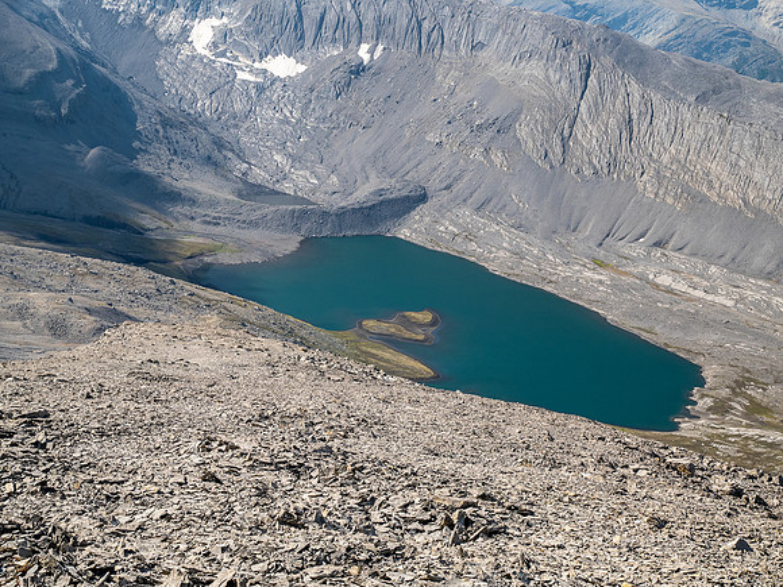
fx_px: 1448
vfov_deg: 22.9
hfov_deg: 30.3
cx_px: 392
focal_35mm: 64
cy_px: 294
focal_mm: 32
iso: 200
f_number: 8
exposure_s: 1/160
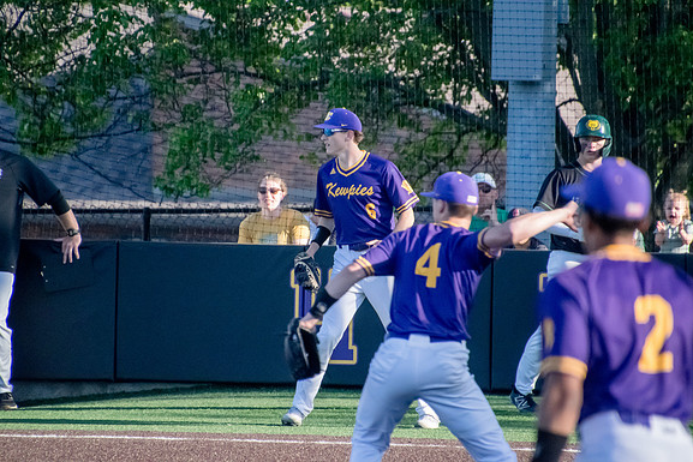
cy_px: 231
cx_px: 346
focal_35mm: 603
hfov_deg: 3.4
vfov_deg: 2.3
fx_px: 11610
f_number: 6.3
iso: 5000
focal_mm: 400
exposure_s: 1/4000
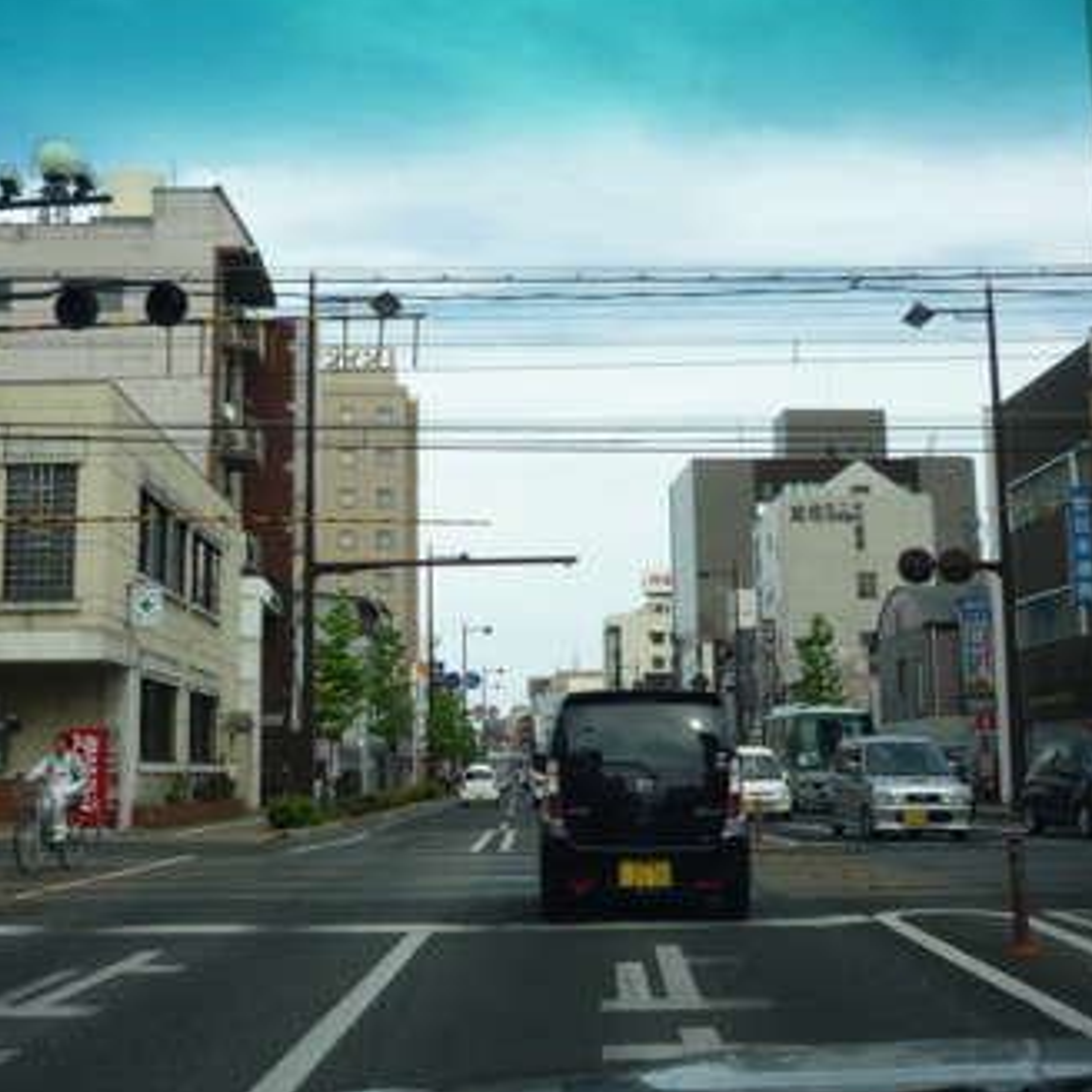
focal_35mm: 40
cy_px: 536
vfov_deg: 41.9
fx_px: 1428
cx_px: 473
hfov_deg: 41.8
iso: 100
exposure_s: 1/800
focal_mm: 5.5
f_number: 2.8
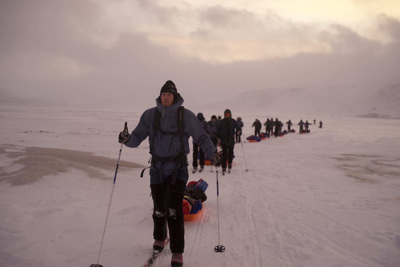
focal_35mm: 50
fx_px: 556
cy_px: 134
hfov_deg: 39.6
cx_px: 200
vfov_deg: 27.0
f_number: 3.2
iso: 500
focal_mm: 50
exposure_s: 1/640
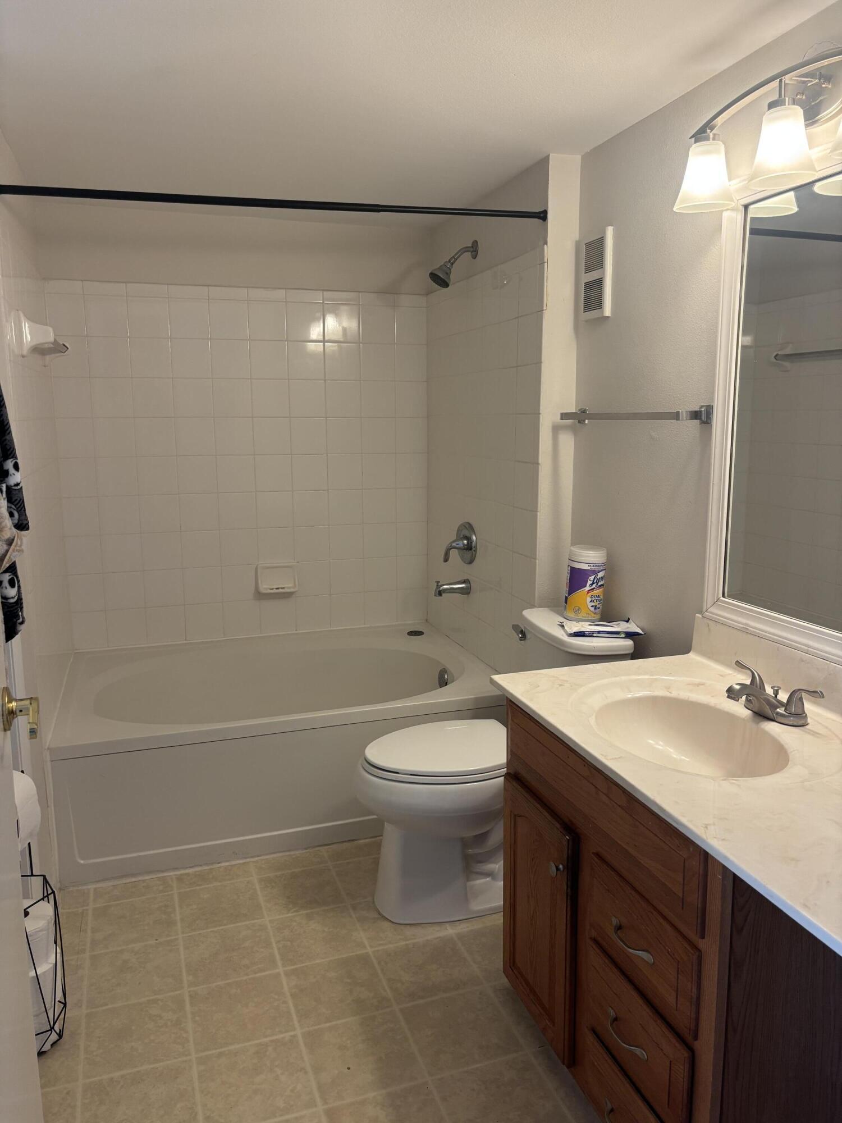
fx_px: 843
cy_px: 562
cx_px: 421
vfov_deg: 67.3
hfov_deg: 53.1
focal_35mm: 26
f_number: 1.6
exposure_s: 1/60
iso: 100
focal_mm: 5.96
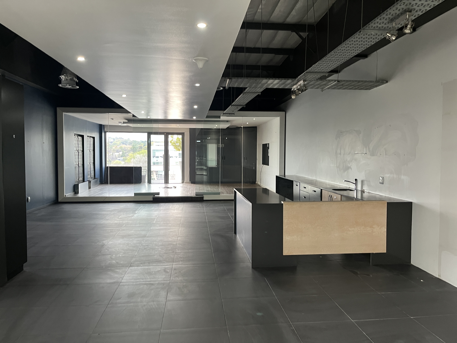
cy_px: 172
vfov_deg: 53.1
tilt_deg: -2.9
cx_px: 228
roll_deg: -1.0
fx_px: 343
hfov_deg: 67.3
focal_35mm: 26
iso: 200
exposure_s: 1/50
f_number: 1.6
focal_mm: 5.1
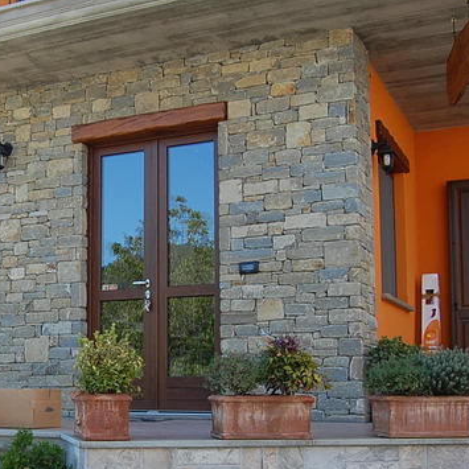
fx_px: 828
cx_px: 103
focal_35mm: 54
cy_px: 317
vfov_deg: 31.4
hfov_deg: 30.9
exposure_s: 1/160
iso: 200
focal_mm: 20
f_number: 6.3
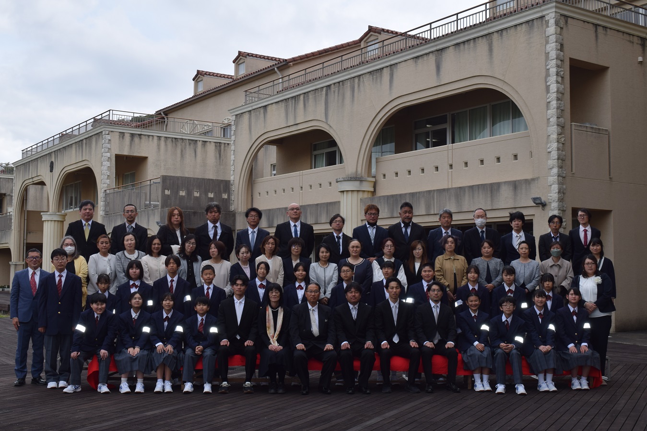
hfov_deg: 43.6
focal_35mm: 45
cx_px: 324
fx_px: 809
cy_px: 216
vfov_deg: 29.9
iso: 100
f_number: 8
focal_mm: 30
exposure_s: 1/200
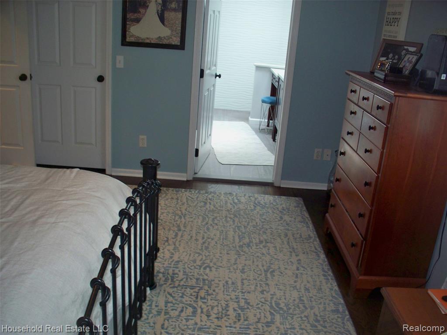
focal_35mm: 35
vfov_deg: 40.7
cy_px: 168
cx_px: 224
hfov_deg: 52.6
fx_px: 452
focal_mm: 7.54
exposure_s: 1/30
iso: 200
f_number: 2.8
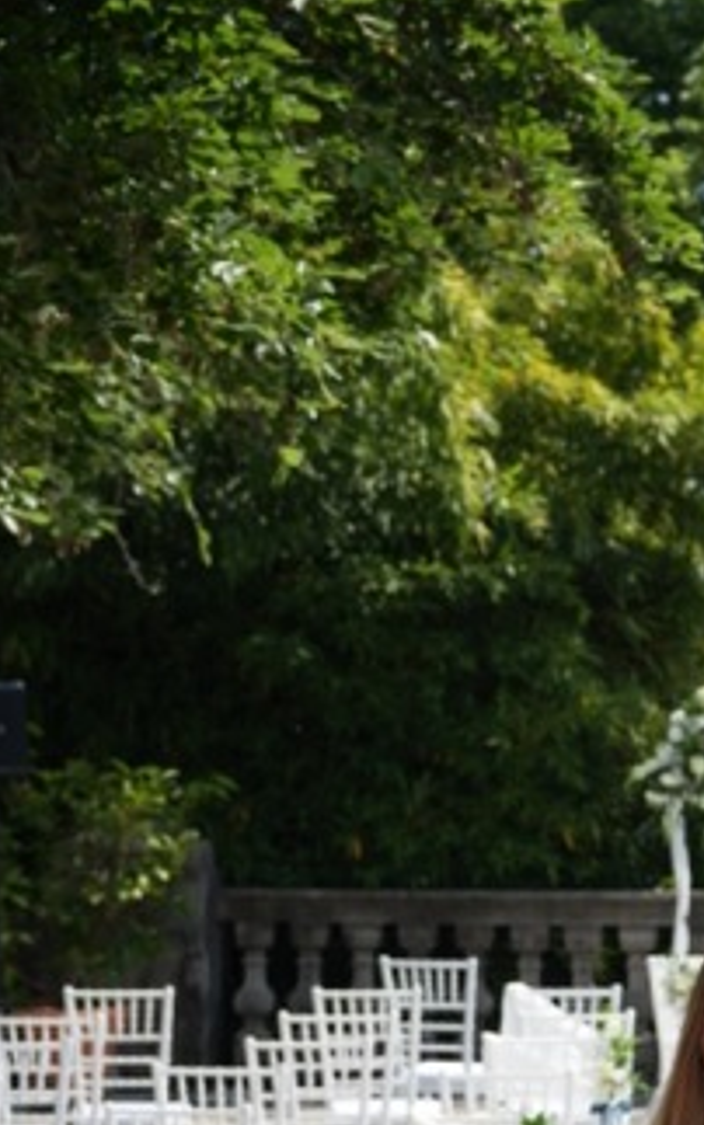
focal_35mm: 118
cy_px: 832
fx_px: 3621
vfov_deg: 17.6
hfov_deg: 11.0
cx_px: 687
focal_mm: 52
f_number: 5.6
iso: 100
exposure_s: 1/500
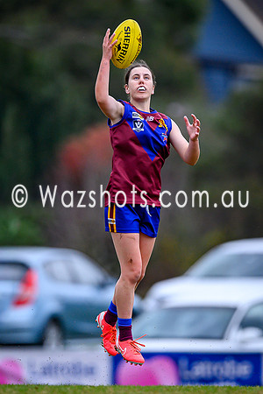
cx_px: 145
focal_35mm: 1025
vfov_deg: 2.0
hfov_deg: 1.3
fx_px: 11230
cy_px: 165
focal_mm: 500
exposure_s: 1/1600
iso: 1250
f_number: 4
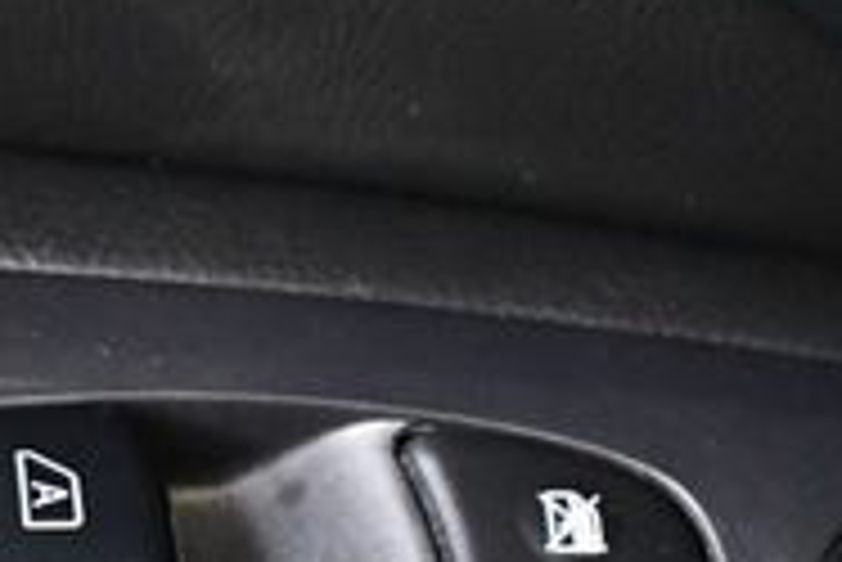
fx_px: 2879
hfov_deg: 16.6
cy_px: 544
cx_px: 248
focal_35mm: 123
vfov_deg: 11.1
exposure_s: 1/60
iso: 5600
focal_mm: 18
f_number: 3.5
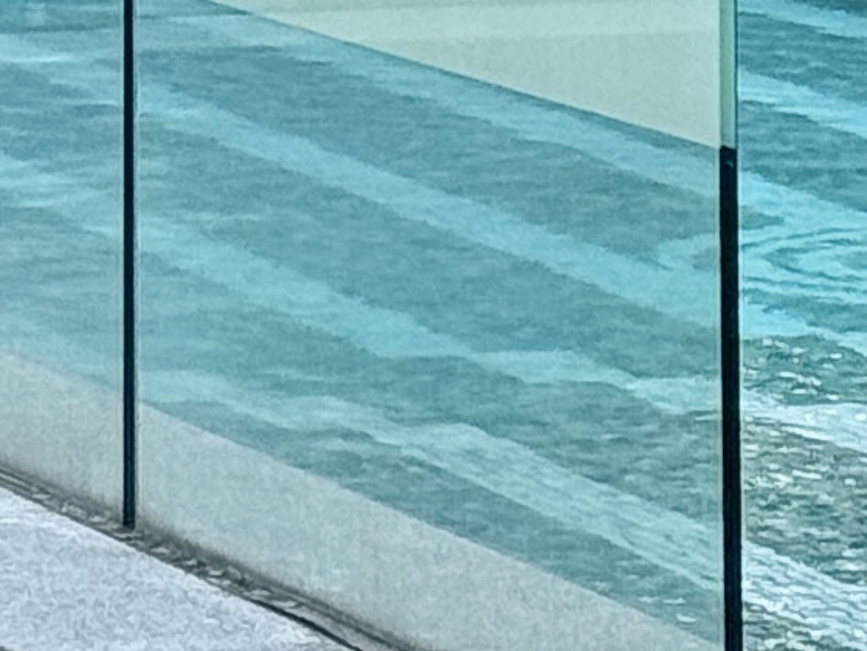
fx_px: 8672
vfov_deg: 4.2
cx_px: -62
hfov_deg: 5.7
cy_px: -1206
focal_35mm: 346
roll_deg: -0.3
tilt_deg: +0.6
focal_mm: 6.86
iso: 64
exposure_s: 1/1114
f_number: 1.78
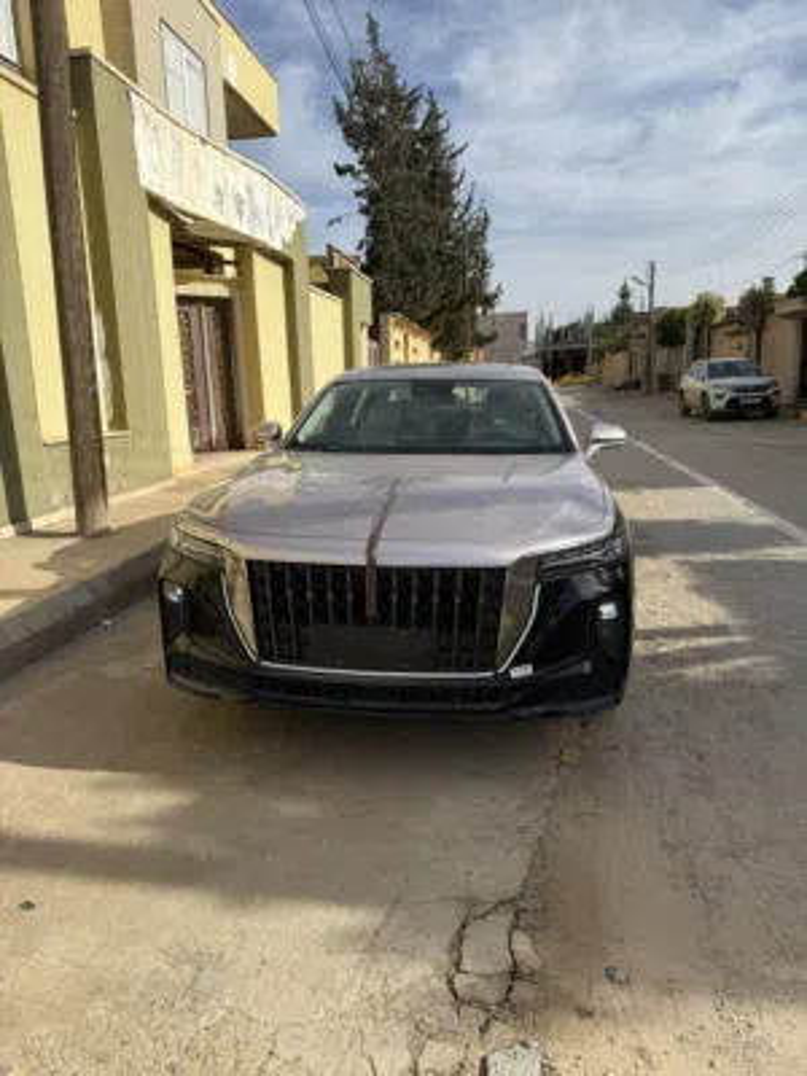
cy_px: 538
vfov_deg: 71.6
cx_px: 404
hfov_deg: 56.8
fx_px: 746
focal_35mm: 24
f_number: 1.78
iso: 80
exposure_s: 1/5319
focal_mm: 6.76
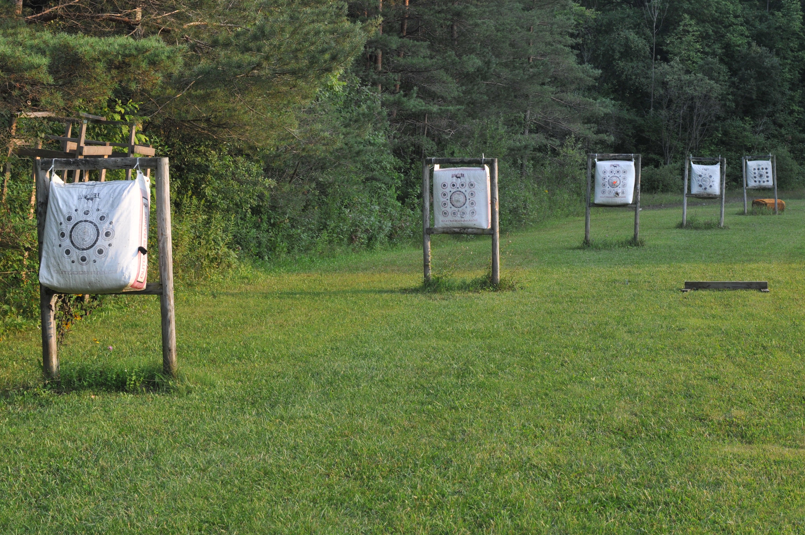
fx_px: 1398
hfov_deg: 32.1
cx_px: 431
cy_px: 224
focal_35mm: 63
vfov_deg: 21.6
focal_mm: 35
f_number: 7.1
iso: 400
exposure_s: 1/200
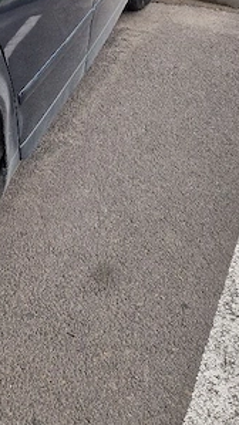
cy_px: -10
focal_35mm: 67
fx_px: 755
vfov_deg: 29.2
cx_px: -24
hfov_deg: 17.4
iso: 50
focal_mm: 5.4
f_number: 1.8
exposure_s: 1/714
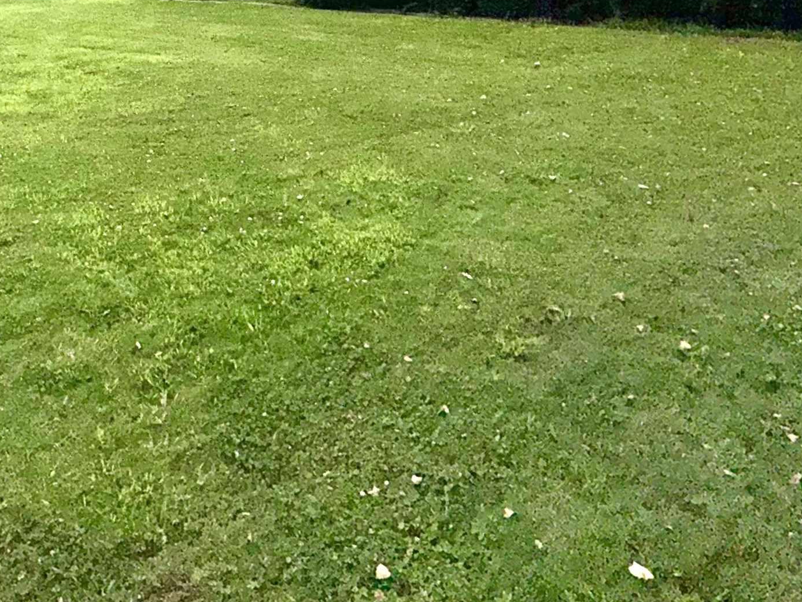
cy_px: -55
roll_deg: -0.5
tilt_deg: +0.0
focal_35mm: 31
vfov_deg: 38.1
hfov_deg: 56.0
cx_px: 217
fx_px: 718
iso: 32
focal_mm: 2.22
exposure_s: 1/14085
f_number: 2.2
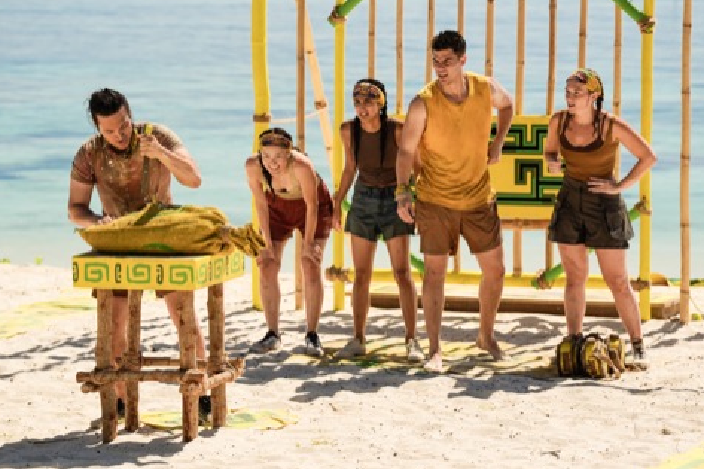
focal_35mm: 165
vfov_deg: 8.3
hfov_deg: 12.5
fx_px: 3225
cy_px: 234
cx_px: 335
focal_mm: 156
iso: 800
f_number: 5.6
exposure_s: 1/3200
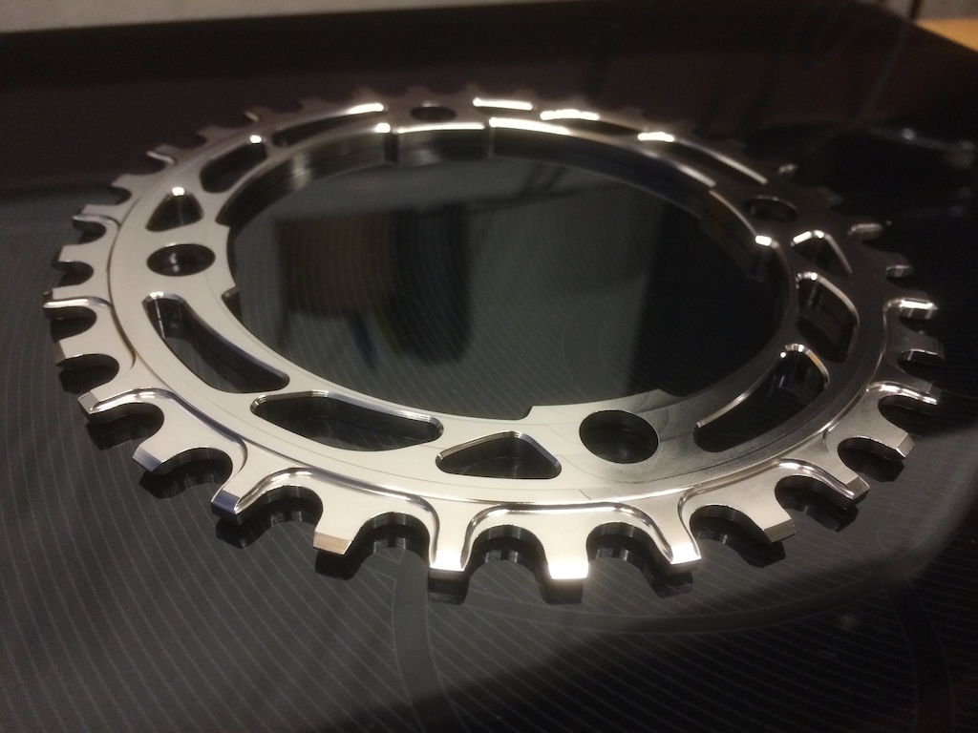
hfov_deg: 60.0
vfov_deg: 46.8
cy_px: 366
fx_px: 848
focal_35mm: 30
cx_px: 489
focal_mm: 4.12
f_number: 2.2
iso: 320
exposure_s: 1/24
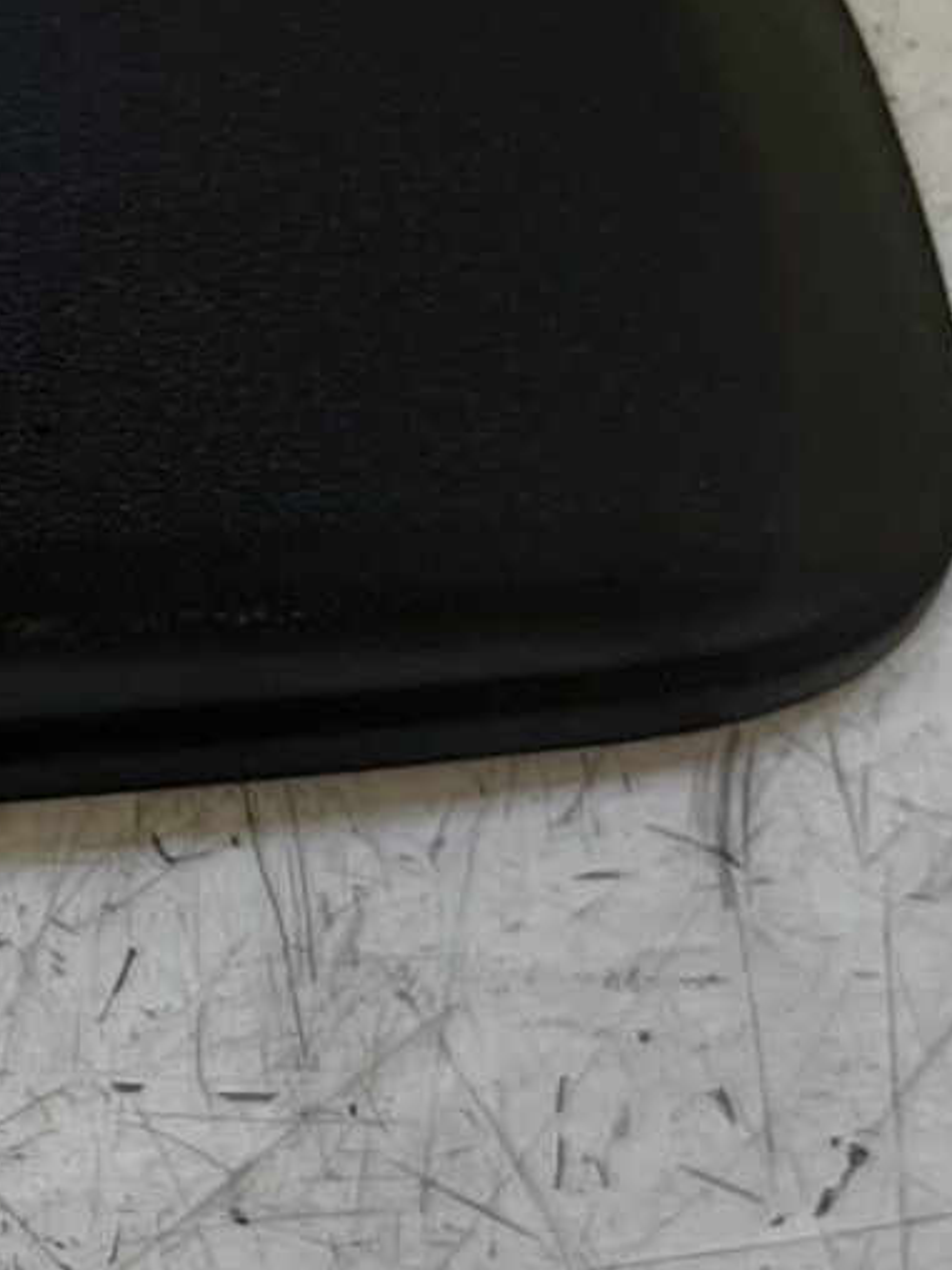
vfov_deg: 15.0
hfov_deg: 10.4
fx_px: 4804
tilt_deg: -71.8
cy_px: 532
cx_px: -920
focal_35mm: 131
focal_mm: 5.1
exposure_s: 1/100
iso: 125
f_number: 1.6
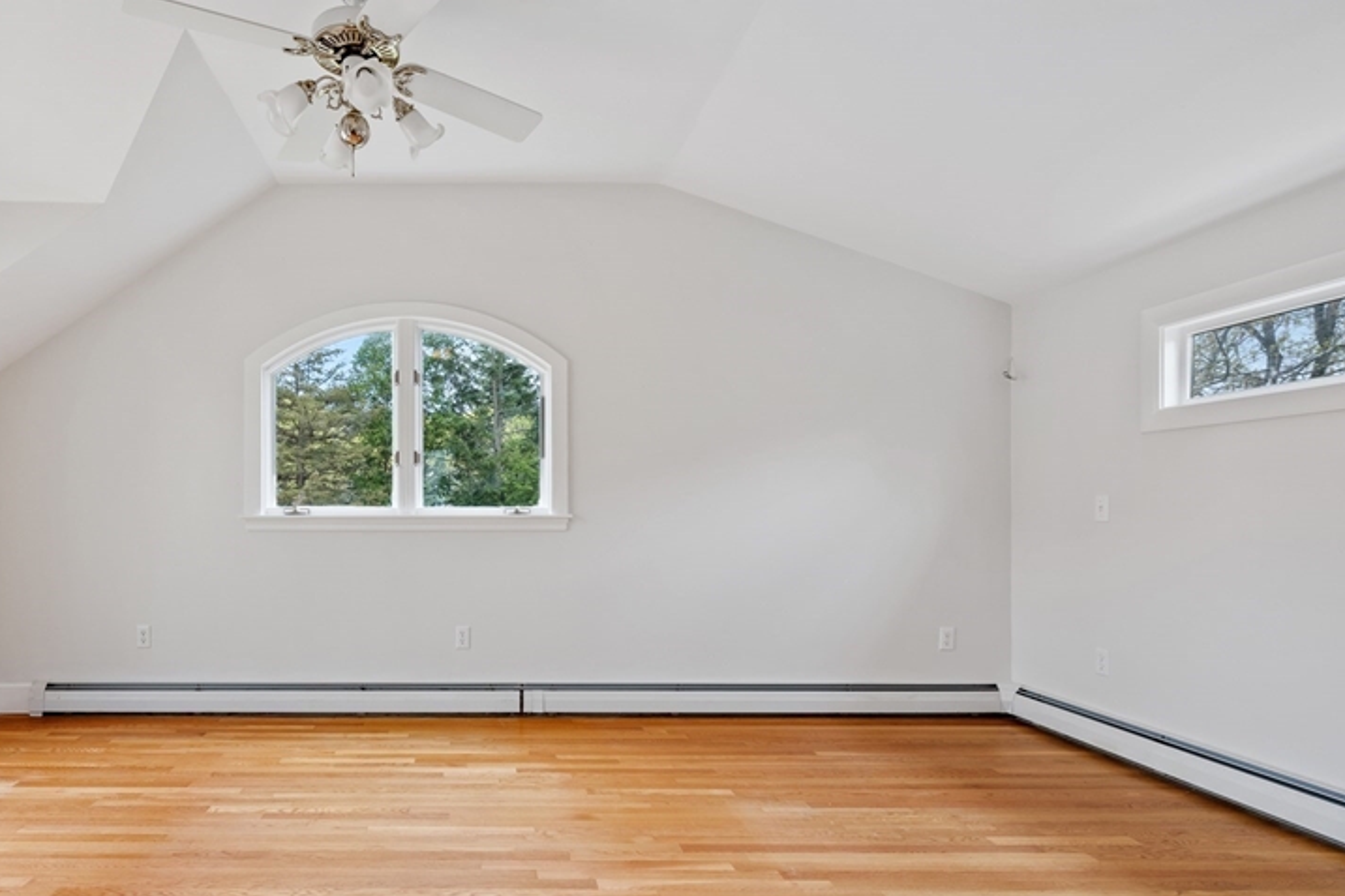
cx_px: 467
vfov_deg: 61.6
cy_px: 520
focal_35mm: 20
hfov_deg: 81.6
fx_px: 747
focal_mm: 14
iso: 320
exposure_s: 1/4
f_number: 8
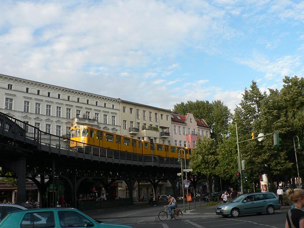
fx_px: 316
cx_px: 152
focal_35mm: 36
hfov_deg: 51.4
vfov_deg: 39.7
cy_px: 114
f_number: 4
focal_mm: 6
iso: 80
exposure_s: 1/250
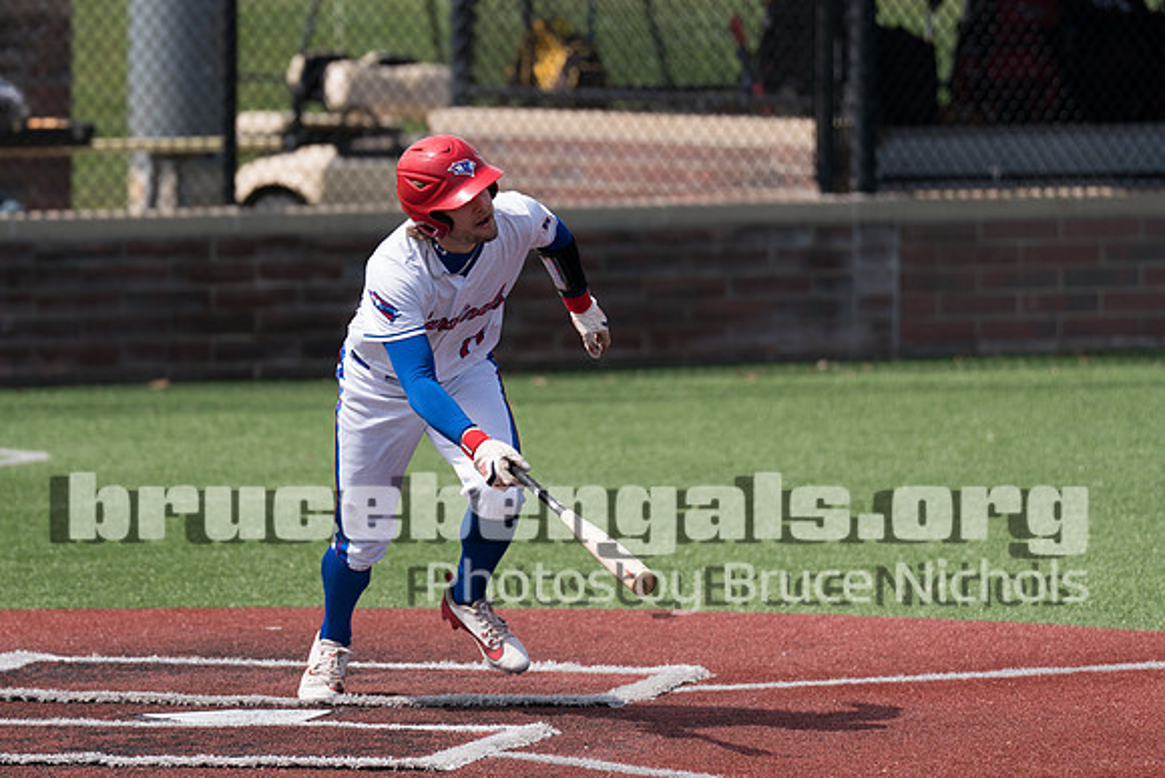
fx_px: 12220
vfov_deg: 3.6
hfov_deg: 5.5
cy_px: 272
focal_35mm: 378
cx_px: 474
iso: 100
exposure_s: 1/2000
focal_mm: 200
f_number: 2.8
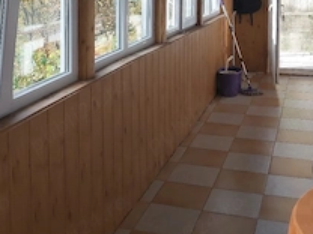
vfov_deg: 27.9
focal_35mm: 50
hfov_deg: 37.8
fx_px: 452
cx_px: 108
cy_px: 16
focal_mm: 3.92
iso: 64
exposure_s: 1/370
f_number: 1.7
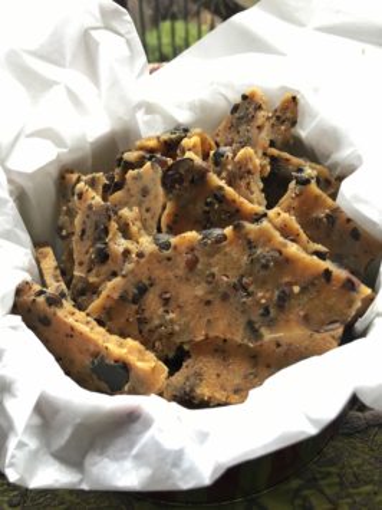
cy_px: 255
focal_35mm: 29
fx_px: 427
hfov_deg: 48.2
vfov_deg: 61.7
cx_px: 191
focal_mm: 4.15
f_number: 2.2
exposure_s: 1/40
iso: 32
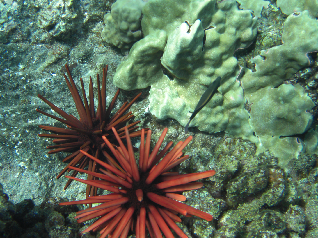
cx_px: 138
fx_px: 413
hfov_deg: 42.0
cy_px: 112
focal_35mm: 45
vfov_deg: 32.2
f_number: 2.8
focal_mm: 7.9
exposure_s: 1/250
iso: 80
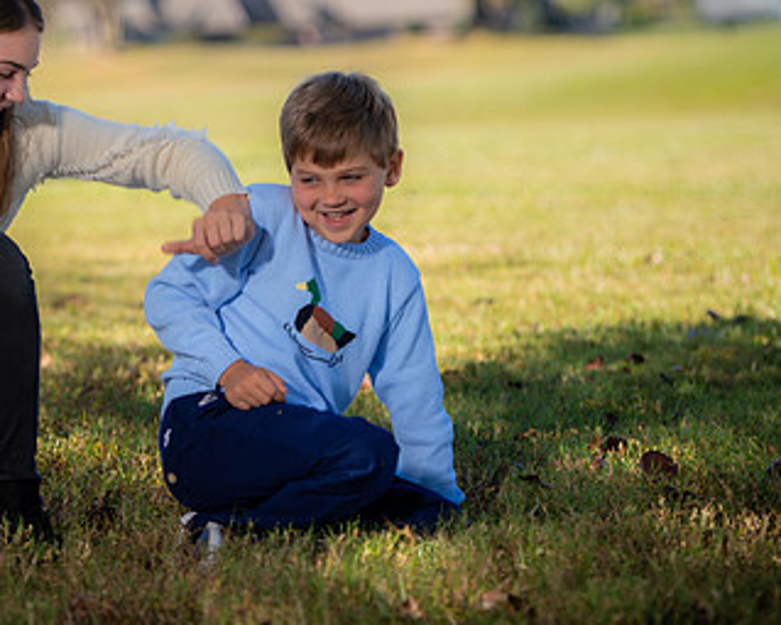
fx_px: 4414
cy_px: 223
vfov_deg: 8.1
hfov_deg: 10.1
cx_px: 257
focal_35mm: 191
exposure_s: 1/250
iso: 50
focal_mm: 112
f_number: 2.8
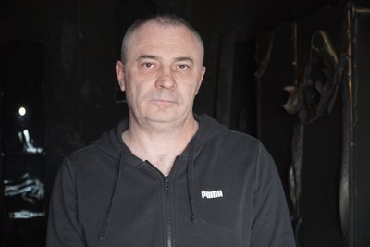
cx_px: 185
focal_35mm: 63
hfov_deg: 31.9
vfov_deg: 21.6
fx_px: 648
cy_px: 124
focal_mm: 42
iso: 5000
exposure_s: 1/160
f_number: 4
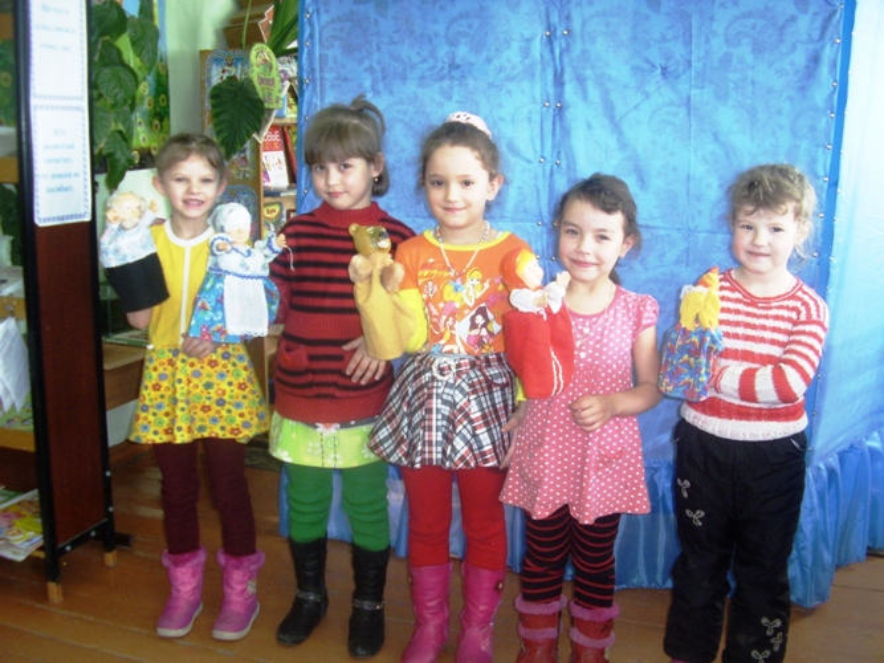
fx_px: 766
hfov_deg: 60.0
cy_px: 332
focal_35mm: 30
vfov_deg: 46.8
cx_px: 442
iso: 141
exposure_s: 1/30
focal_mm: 5.8
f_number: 2.9
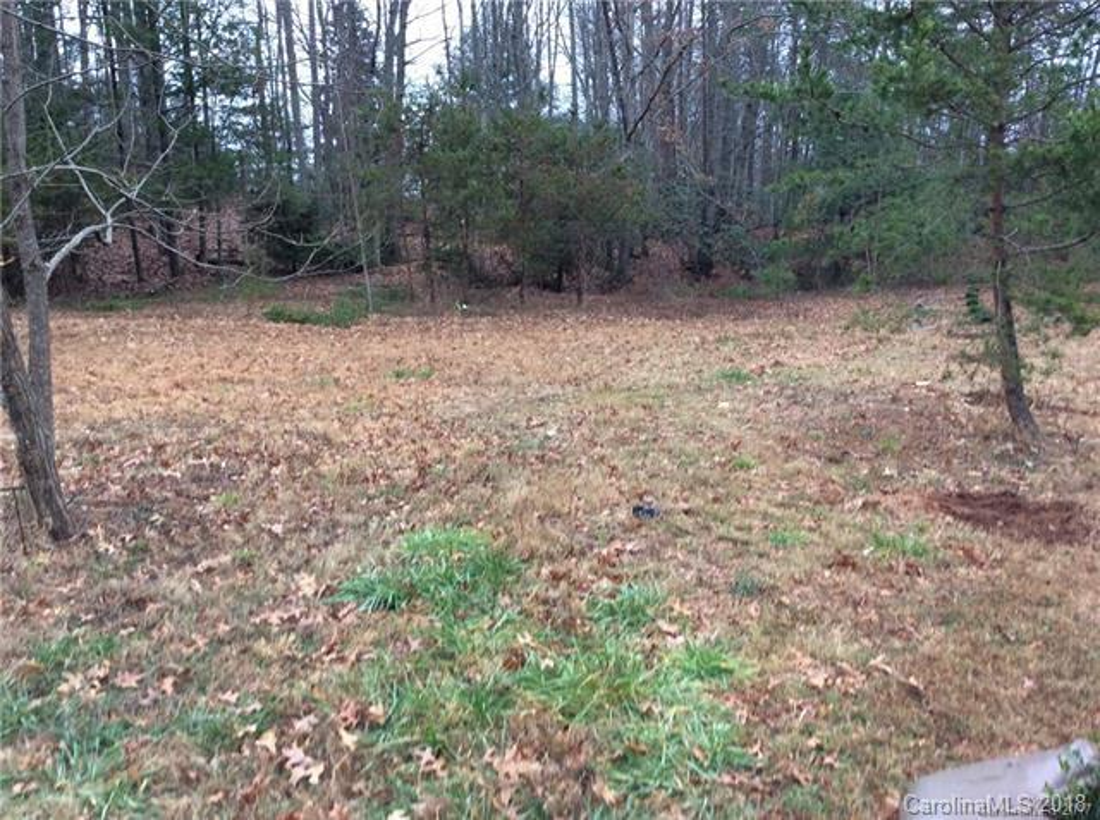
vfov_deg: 44.0
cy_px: 410
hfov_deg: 56.9
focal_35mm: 32
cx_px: 550
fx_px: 1015
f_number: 2.4
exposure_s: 1/60
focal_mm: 3.3
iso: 40
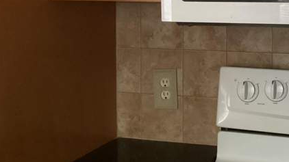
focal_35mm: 64
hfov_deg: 31.1
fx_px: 490
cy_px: -8
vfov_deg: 18.2
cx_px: 267
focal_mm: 3.3
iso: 250
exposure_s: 1/40
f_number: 2.4
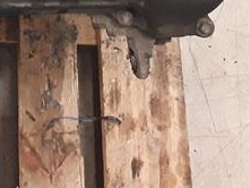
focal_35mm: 81
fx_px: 585
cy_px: -77
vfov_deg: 16.8
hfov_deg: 22.6
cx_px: -33
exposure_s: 1/50
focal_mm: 2.91
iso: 160
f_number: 1.9
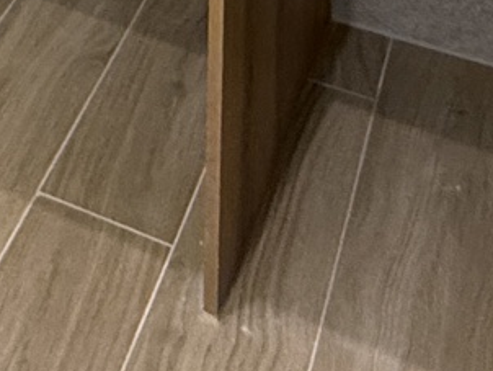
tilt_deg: -6.0
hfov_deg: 20.9
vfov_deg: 11.5
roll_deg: -0.3
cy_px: -678
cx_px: -52
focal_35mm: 89
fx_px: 1269
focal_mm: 2.22
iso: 320
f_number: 2.2
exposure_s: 1/50
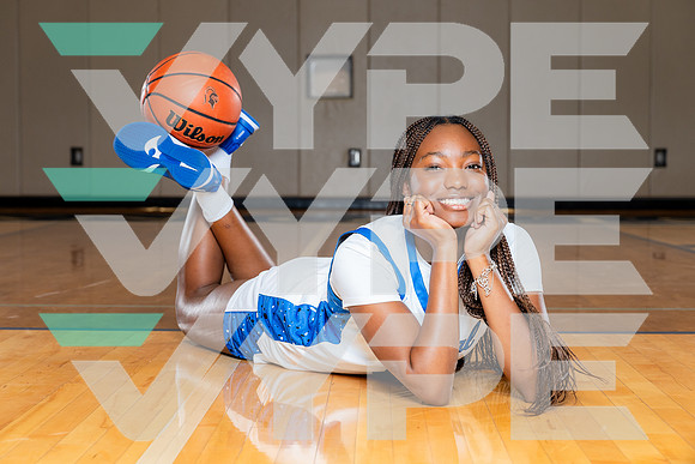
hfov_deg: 28.2
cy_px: 232
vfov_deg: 19.0
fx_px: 1384
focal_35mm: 72
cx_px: 348
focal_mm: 70
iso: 1250
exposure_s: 1/250
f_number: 5.6
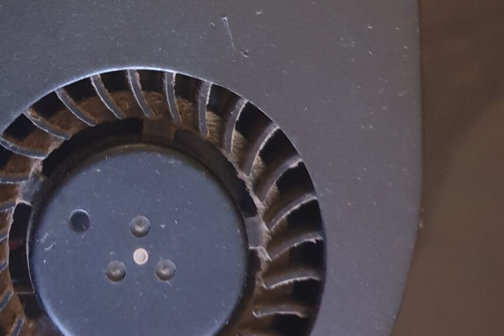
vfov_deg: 15.6
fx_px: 1120
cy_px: -182
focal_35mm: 80
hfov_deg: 24.5
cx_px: 29
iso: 500
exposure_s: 1/10
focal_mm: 4.3
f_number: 1.5
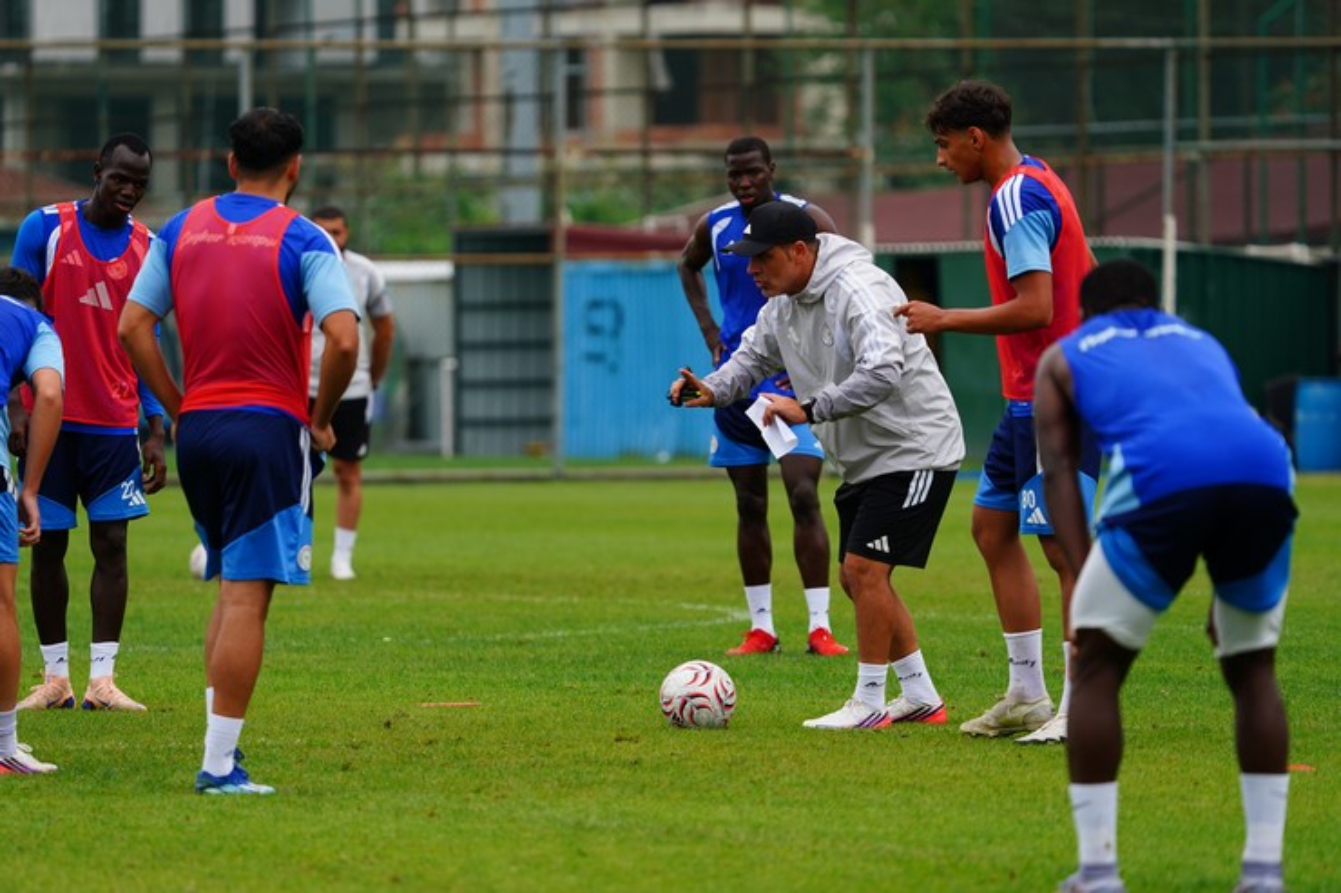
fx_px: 12475
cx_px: 670
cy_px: 446
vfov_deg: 4.1
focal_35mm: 335
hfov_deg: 6.2
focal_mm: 335
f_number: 5.6
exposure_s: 1/350
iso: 250
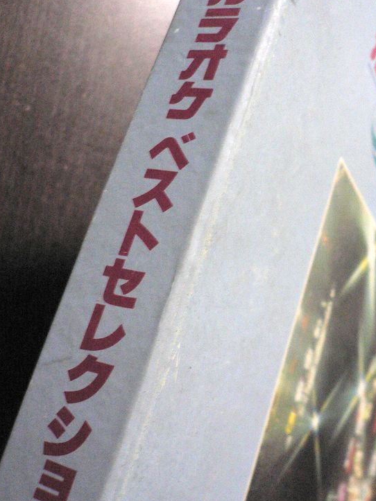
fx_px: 623
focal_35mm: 43
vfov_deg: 43.9
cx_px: 225
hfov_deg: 33.5
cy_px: 257
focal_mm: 5.8
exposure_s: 1/15
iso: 400
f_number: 2.8
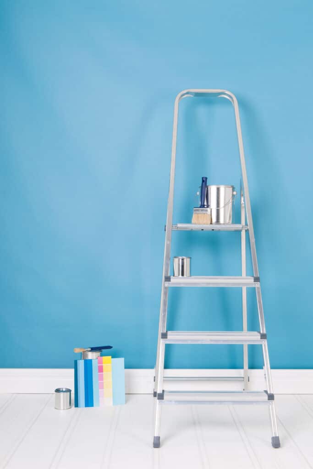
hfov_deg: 28.1
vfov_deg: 41.1
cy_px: 234
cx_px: 156
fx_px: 626
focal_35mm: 48
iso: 250
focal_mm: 48
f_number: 14
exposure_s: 1/200
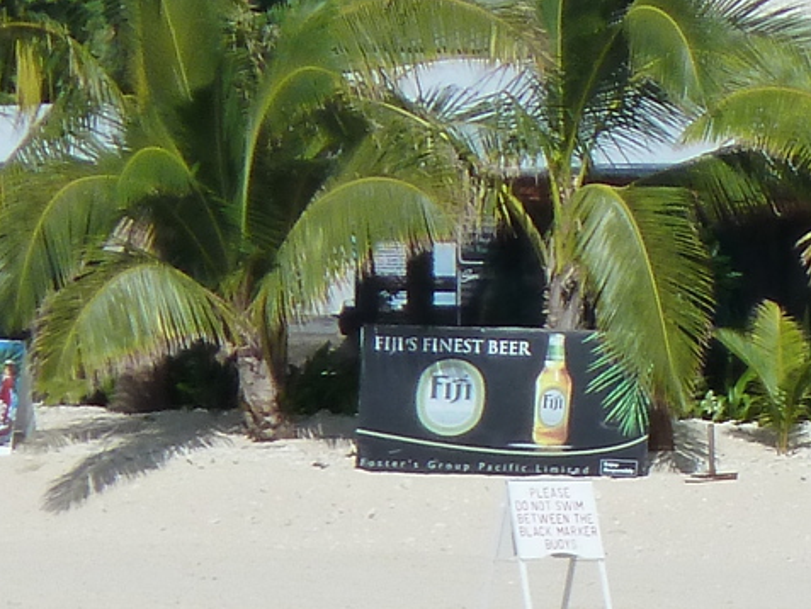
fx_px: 31332
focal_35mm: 1337
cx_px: 1243
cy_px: 759
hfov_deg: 1.5
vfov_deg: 1.1
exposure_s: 1/800
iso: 125
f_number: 5.6
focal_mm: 49.2
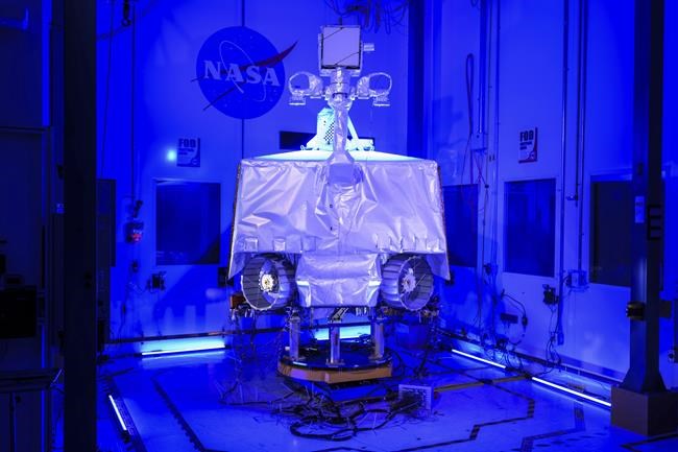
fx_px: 593
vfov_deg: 41.7
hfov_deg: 59.5
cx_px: 339
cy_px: 226
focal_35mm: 32
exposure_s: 1/13
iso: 100
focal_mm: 31.5
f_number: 8
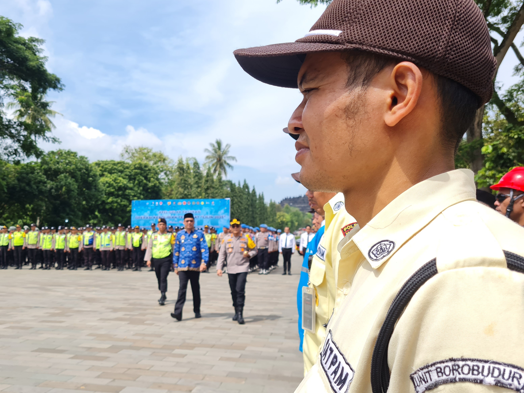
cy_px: 196
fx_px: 394
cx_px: 262
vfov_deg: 53.1
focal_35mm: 26
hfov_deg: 67.3
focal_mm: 5.4
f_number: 1.8
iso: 50
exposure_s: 1/2500
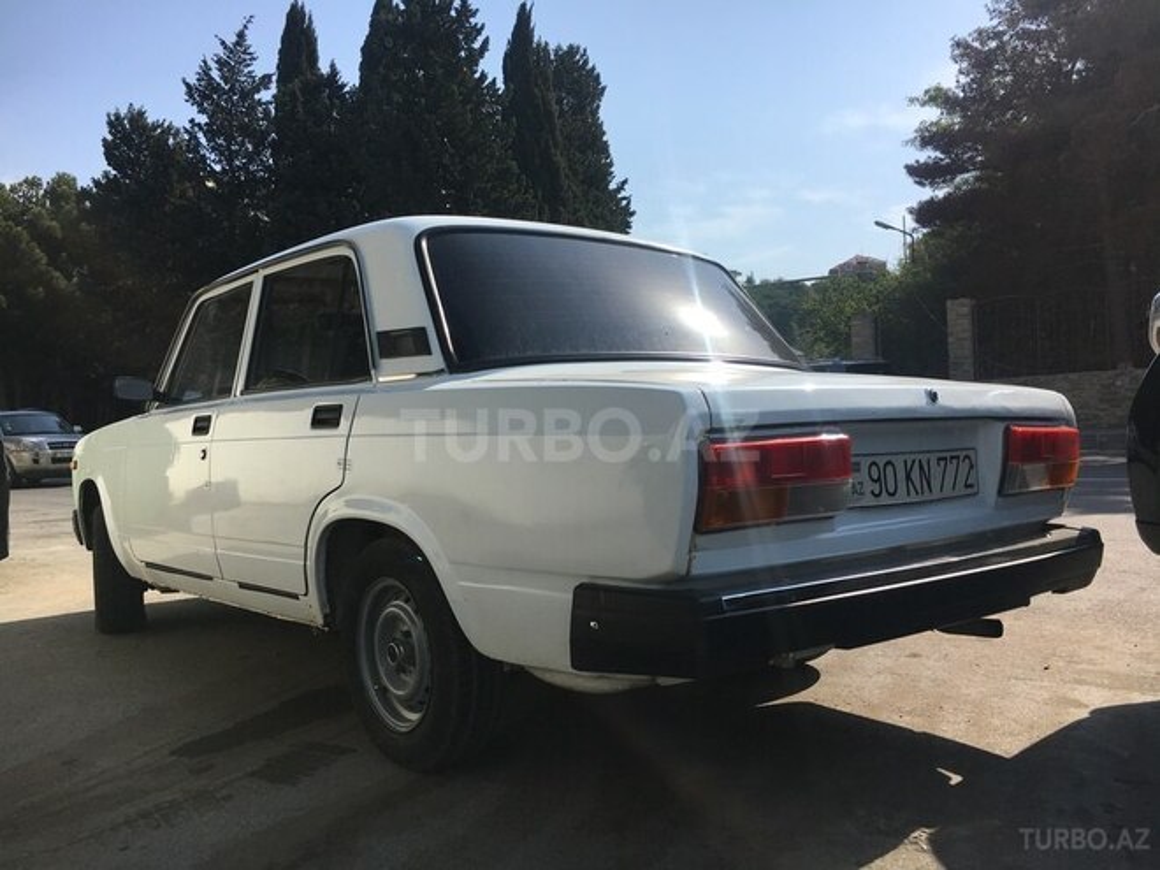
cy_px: 435
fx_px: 972
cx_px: 580
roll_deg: +0.3
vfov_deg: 48.2
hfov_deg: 61.7
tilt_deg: +1.1
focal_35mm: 29
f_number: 2.2
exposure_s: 1/2137
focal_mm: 4.15
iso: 25
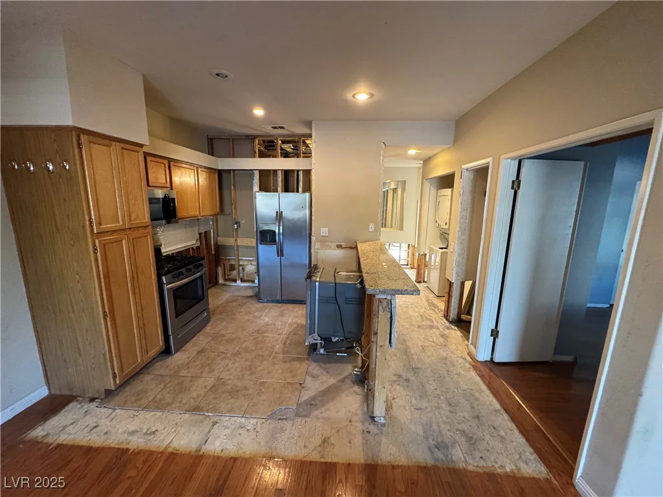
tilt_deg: -11.5
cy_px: 248
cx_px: 332
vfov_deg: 85.7
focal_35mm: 14
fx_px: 268
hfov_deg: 102.1
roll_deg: -1.6
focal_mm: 2.22
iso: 500
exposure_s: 1/60
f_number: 2.2
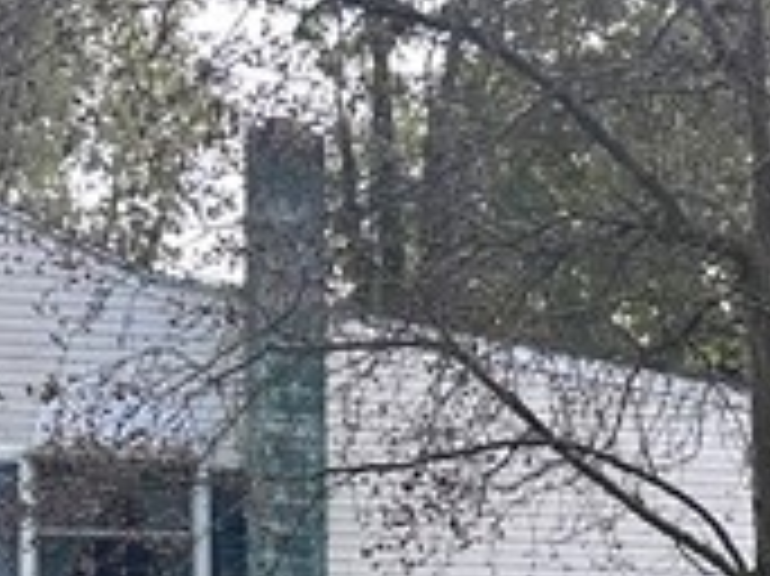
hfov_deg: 12.4
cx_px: 1423
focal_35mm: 144
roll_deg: -0.3
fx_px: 3201
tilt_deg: -2.3
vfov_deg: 10.0
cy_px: 832
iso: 100
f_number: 1.78
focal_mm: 6.86
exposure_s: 1/172
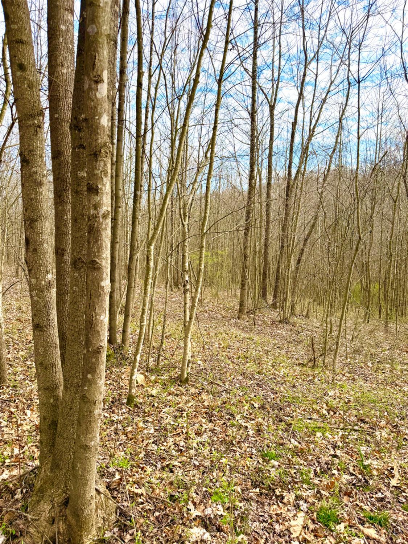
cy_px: 272
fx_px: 377
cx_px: 204
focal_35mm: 24
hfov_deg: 56.8
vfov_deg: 71.6
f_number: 1.78
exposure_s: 1/1855
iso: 100
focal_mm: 6.76
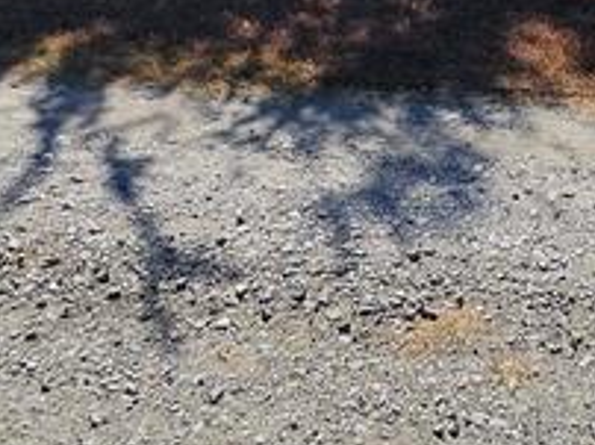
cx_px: 412
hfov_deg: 29.2
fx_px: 1133
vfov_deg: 18.8
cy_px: -271
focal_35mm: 66
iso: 32
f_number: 2.2
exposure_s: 1/2467
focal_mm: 1.74
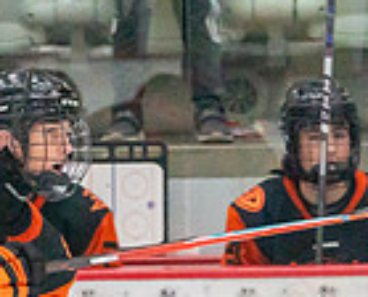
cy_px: 593
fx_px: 11697
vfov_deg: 1.5
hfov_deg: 1.8
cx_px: -54
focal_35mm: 1071
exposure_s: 1/1250
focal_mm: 200
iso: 3200
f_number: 2.8
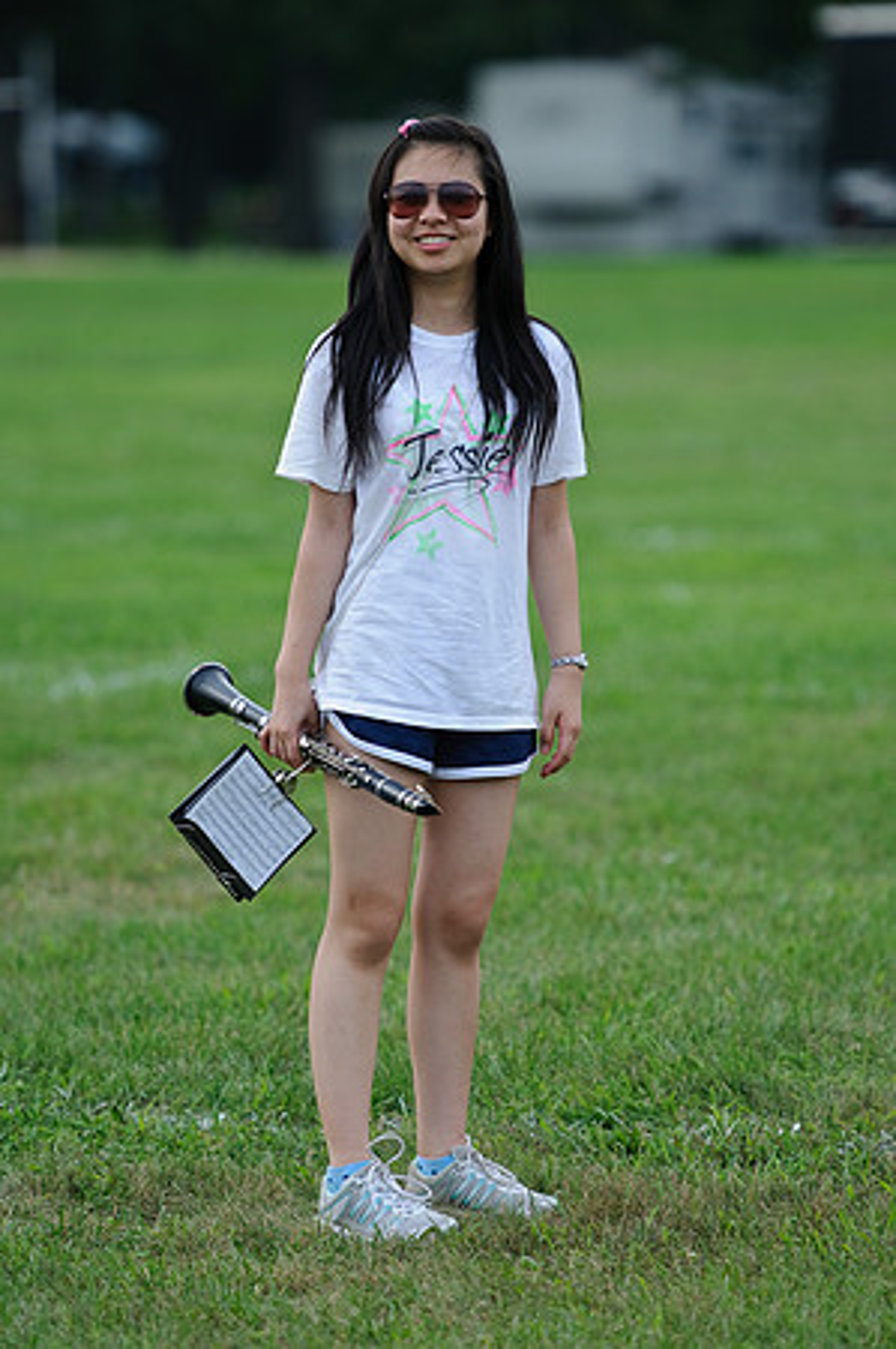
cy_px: 674
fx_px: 10383
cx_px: 448
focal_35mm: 278
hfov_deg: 4.9
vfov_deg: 7.4
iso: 200
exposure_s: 1/750
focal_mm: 185
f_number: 2.8
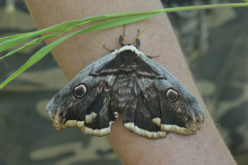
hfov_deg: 24.6
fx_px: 568
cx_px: 124
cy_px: 82
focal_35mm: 82
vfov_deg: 16.5
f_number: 5.6
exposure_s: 1/500
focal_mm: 55
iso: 1400
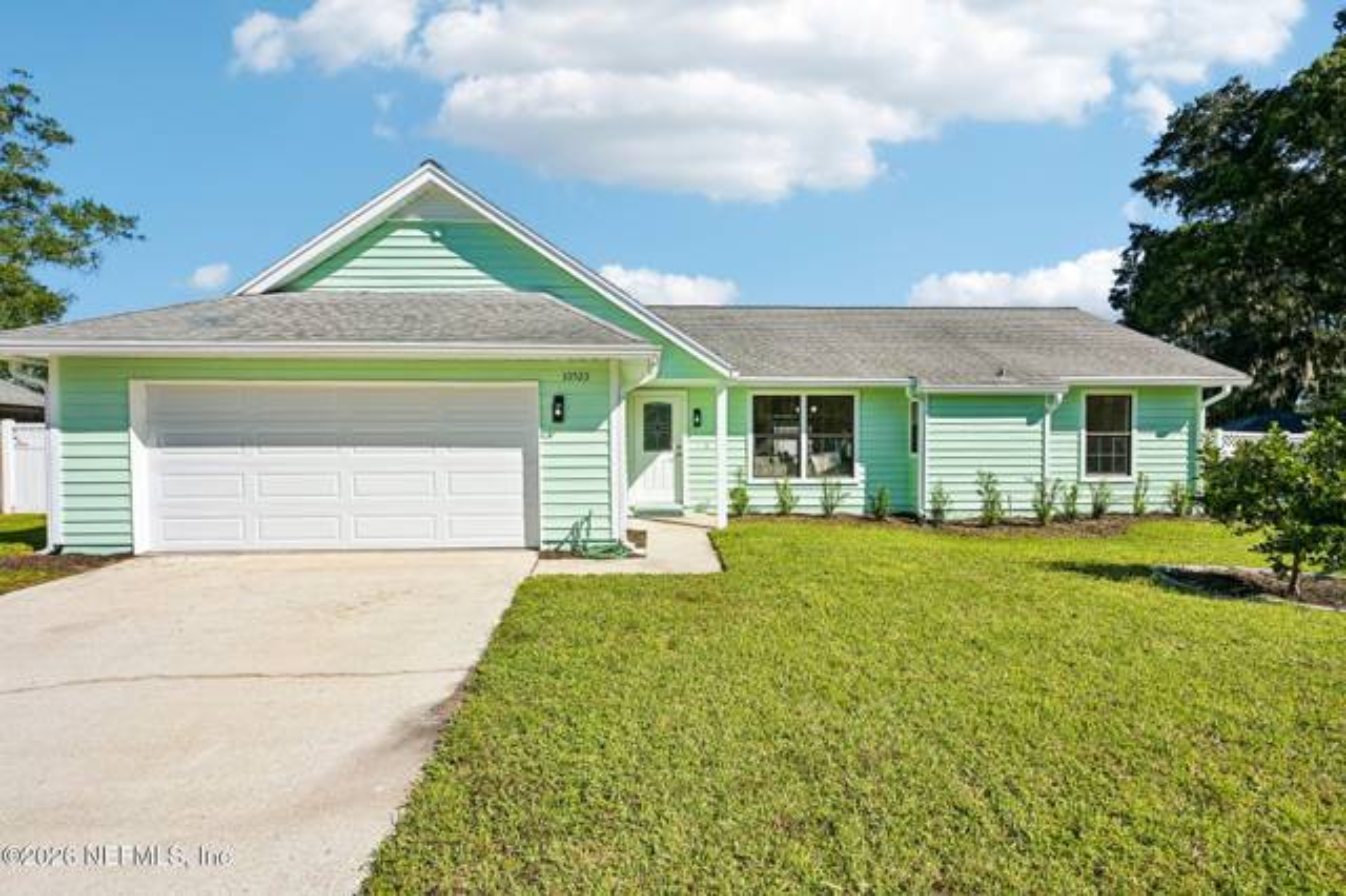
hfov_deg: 96.8
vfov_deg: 73.7
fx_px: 598
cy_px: 448
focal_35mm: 16
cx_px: 673
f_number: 8
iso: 100
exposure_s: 1/350
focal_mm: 16
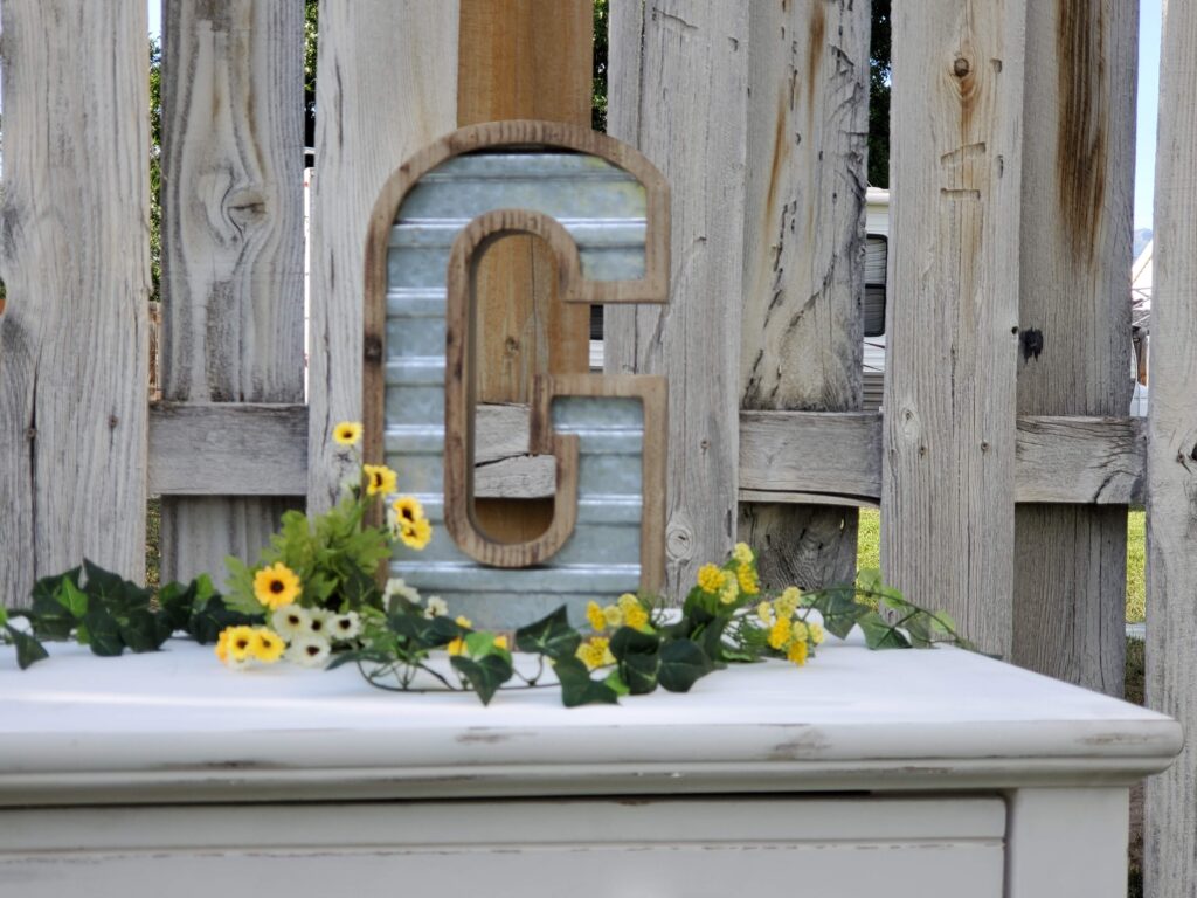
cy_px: 449
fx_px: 1798
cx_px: 598
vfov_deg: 28.0
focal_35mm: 52
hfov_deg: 36.8
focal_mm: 6
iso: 50
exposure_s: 1/206
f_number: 2.4
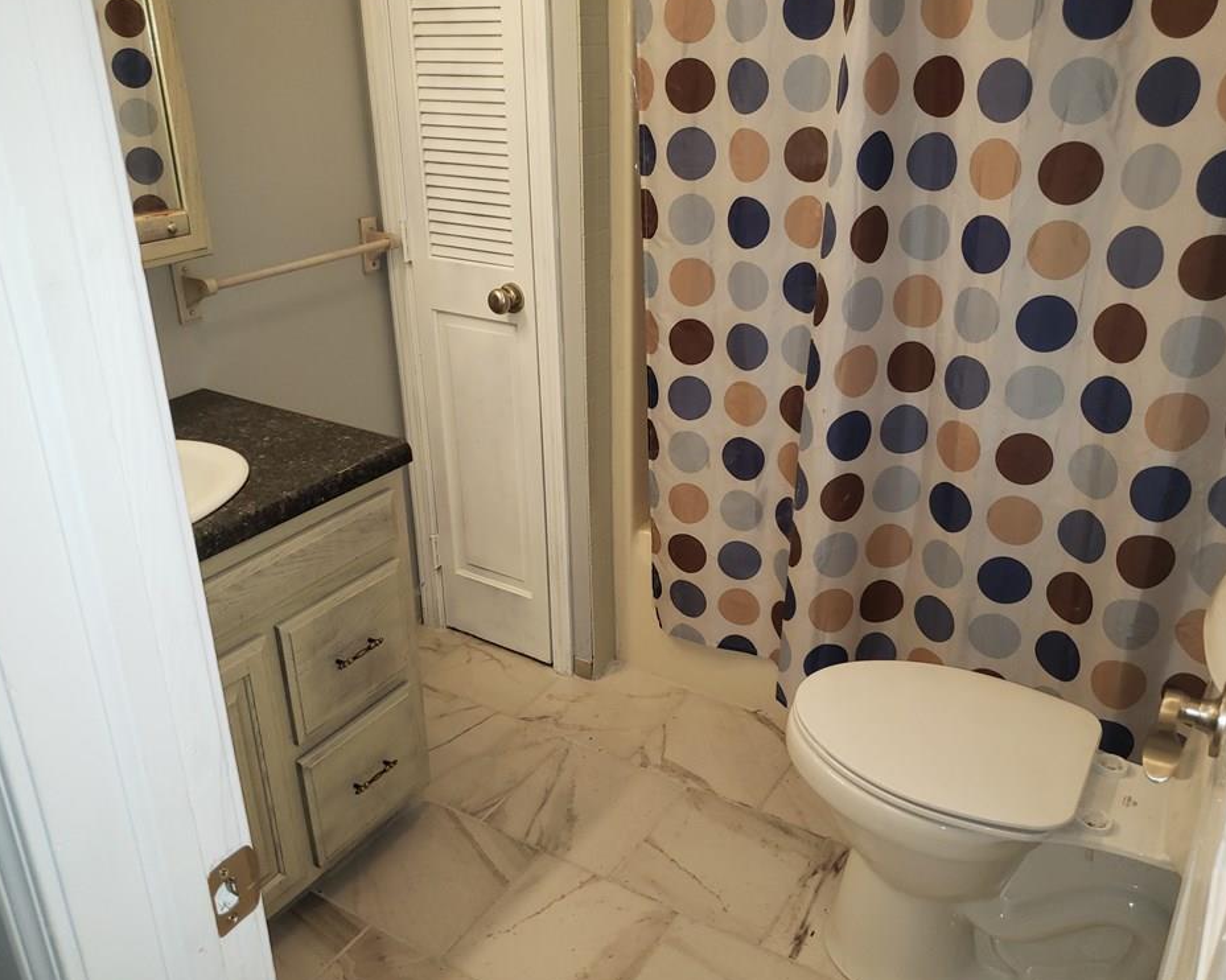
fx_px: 1016
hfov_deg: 62.2
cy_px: 491
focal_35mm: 28
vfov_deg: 51.5
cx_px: 620
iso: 125
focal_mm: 4.3
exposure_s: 1/60
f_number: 1.5
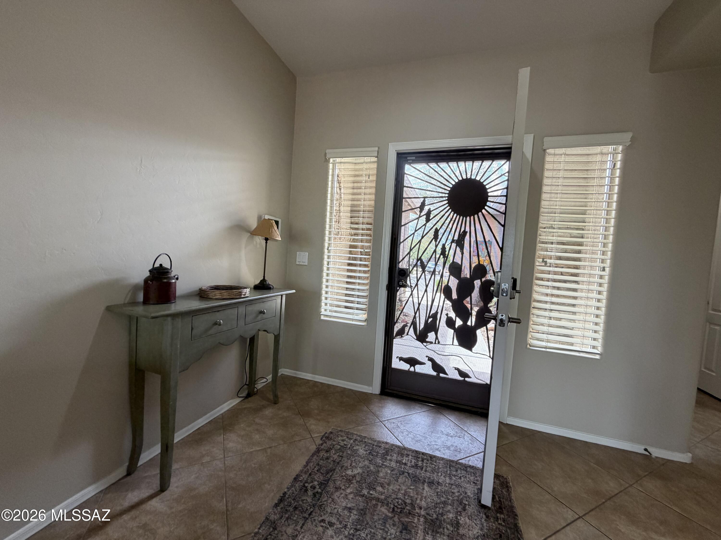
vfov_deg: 85.7
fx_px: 292
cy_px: 270
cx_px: 360
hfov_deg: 102.1
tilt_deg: -3.2
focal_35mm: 14
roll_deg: -4.4
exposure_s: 1/120
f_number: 2.2
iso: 250
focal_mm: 2.22
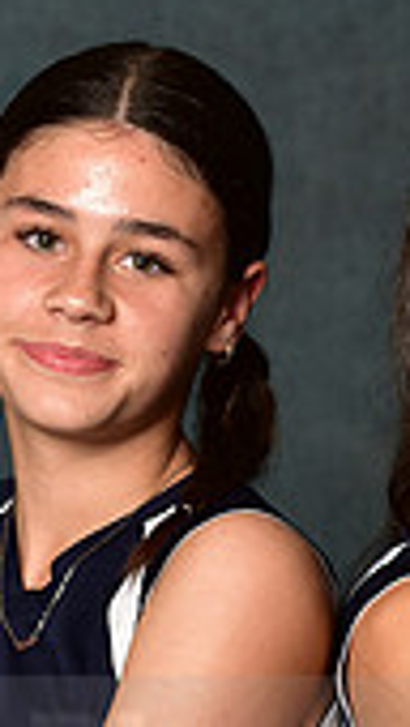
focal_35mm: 428
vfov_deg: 5.0
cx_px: 340
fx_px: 8248
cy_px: 736
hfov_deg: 2.8
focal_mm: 120
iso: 200
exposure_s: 1/200
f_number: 4.5
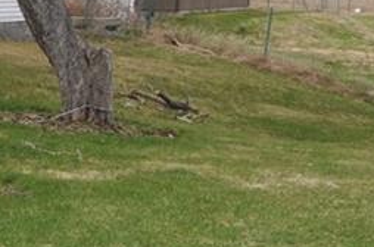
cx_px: 153
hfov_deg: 18.8
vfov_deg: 12.1
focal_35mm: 109
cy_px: -82
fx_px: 1130
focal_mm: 18
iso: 200
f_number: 10
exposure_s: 1/200
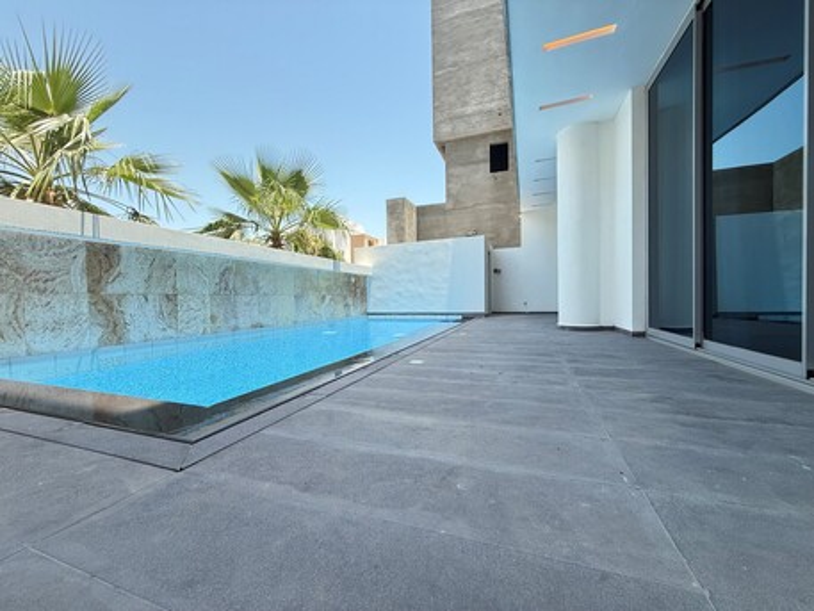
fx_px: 329
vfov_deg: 85.7
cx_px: 407
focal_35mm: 14
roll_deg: +1.1
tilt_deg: -0.8
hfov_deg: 102.0
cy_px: 306
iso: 64
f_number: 2.2
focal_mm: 2.22
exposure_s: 1/644
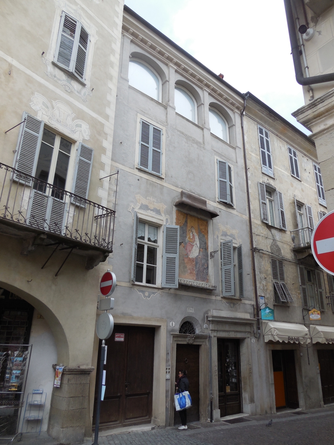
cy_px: 222
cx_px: 167
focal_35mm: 25
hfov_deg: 54.9
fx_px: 322
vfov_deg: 69.4
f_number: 3.1
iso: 125
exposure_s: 1/800
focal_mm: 4.5
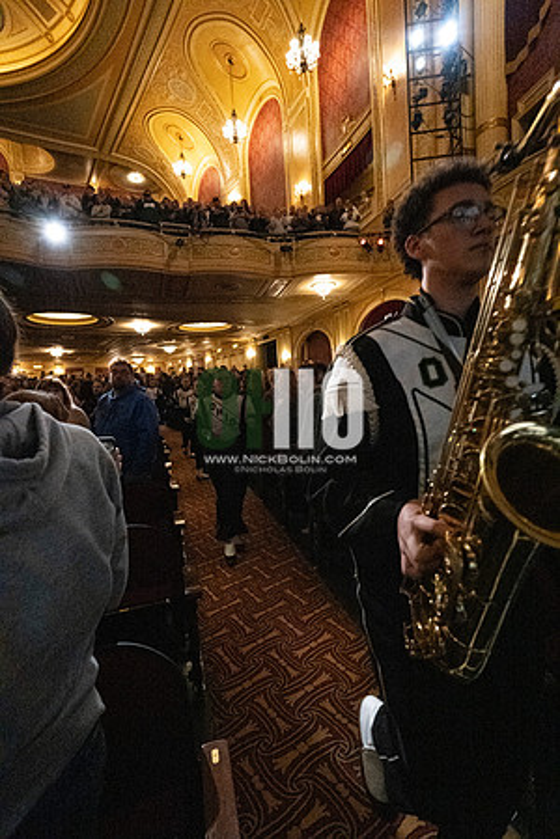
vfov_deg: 95.0
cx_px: 280
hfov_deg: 72.1
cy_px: 420
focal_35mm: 16
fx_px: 385
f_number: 4
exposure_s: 1/400
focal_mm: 16.5
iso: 40637
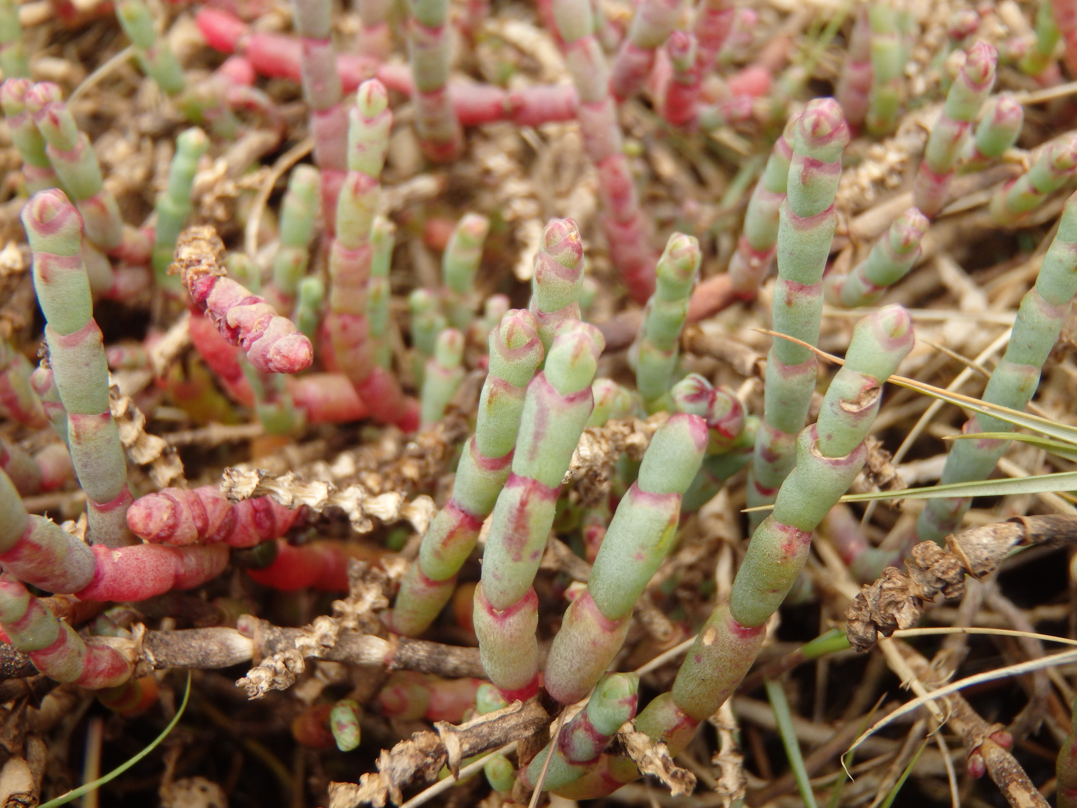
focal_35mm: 37
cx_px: 538
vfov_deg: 38.7
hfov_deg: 50.1
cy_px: 404
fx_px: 1151
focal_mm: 6.6
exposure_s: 1/125
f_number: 4.7
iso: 200
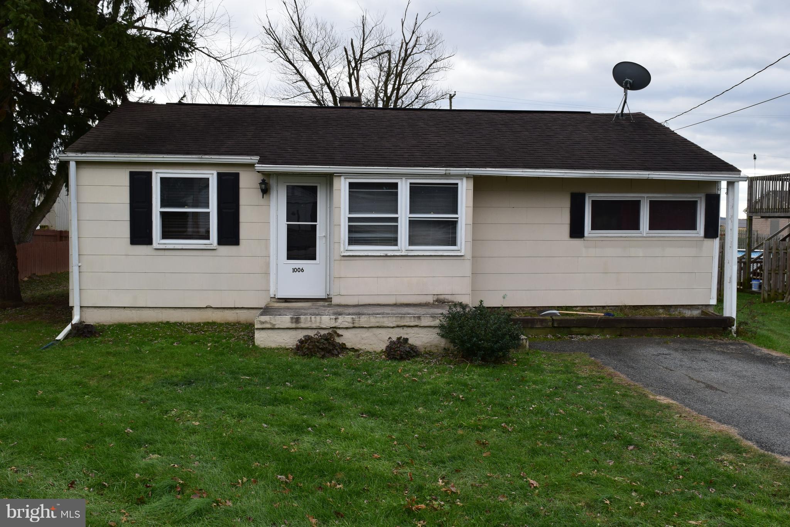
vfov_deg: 40.0
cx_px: 395
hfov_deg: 57.2
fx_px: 724
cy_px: 264
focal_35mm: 33
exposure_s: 1/200
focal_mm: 22
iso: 400
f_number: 10
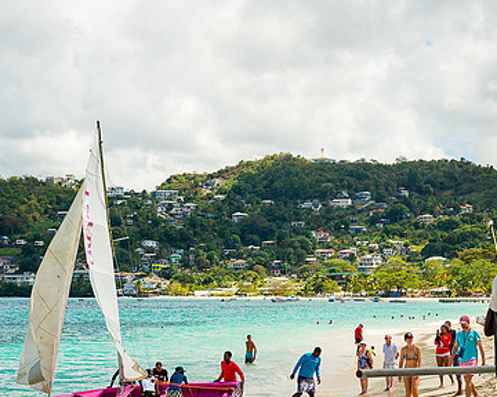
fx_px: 1486
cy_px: 262
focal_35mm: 101
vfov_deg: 15.2
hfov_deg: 19.0
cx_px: 230
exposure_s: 1/320
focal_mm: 54
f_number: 6.3
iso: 72
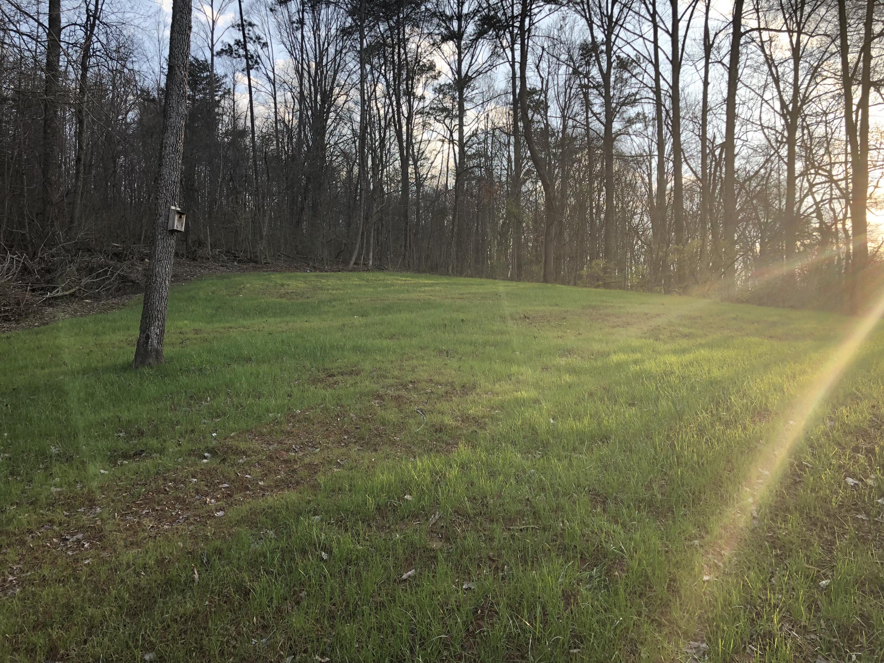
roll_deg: +1.0
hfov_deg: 63.4
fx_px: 715
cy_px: 332
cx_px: 442
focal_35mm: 28
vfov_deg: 49.7
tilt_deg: +3.4
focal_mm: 3.99
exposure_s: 1/204
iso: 20
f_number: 1.8
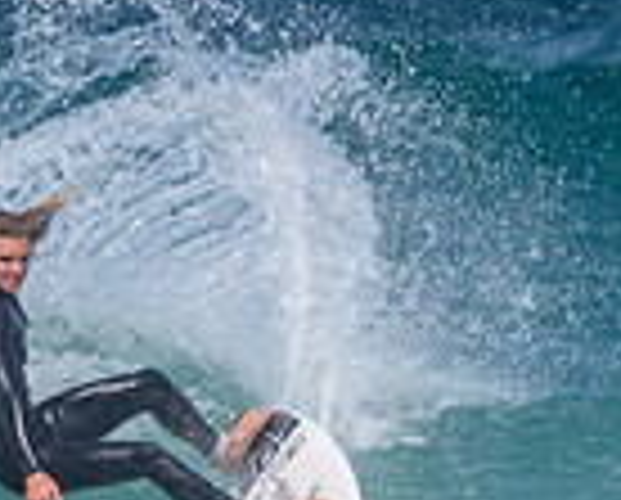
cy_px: 475
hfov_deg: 0.8
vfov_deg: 0.6
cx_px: -212
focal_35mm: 2415
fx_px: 44480
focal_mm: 500
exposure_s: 1/2000
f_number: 5.6
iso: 100
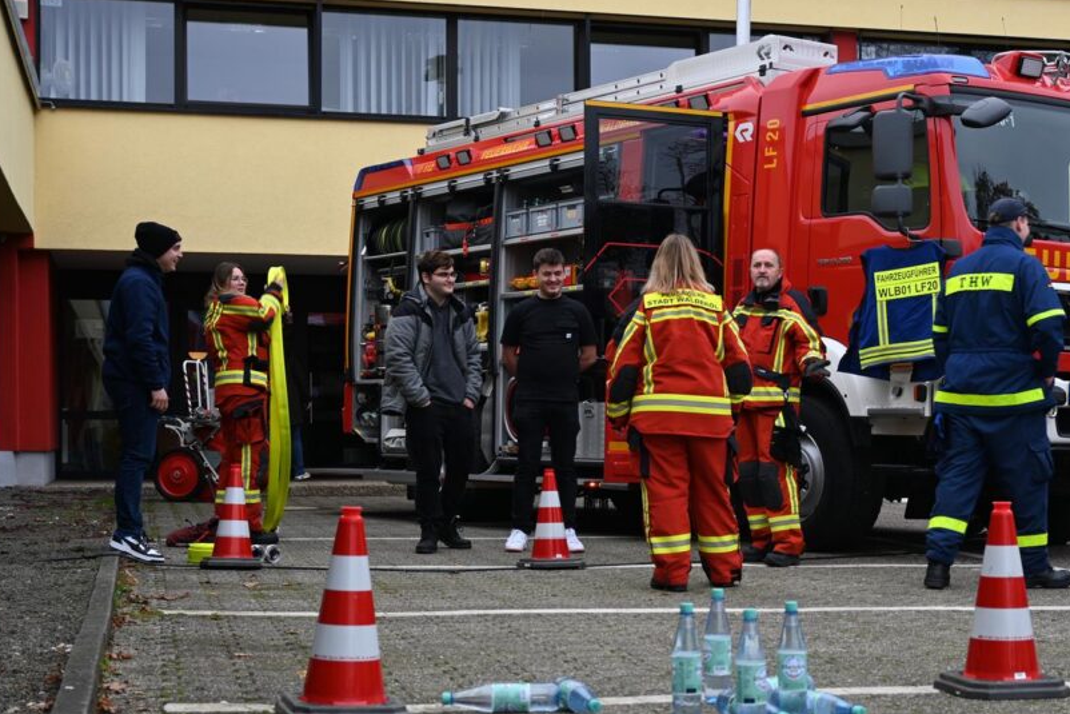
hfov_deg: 33.1
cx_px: 647
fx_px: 1793
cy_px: 426
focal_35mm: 60
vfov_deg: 22.5
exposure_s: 1/100
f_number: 5
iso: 100
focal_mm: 31.5
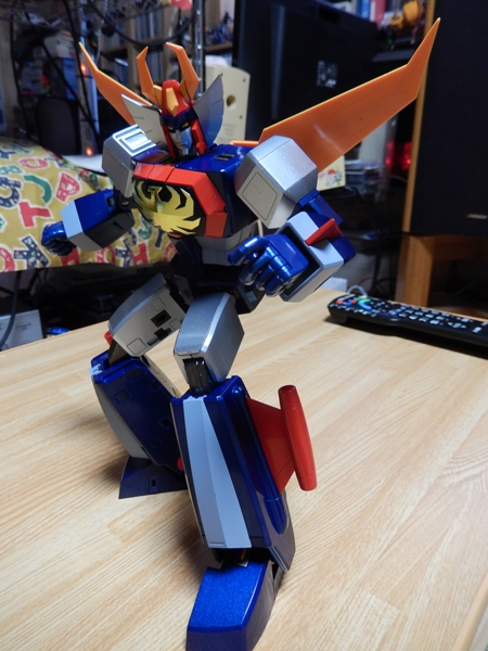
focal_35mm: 25
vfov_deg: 69.4
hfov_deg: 54.9
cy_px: 326
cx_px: 244
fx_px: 470
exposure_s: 1/15
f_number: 3.4
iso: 400
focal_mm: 4.5
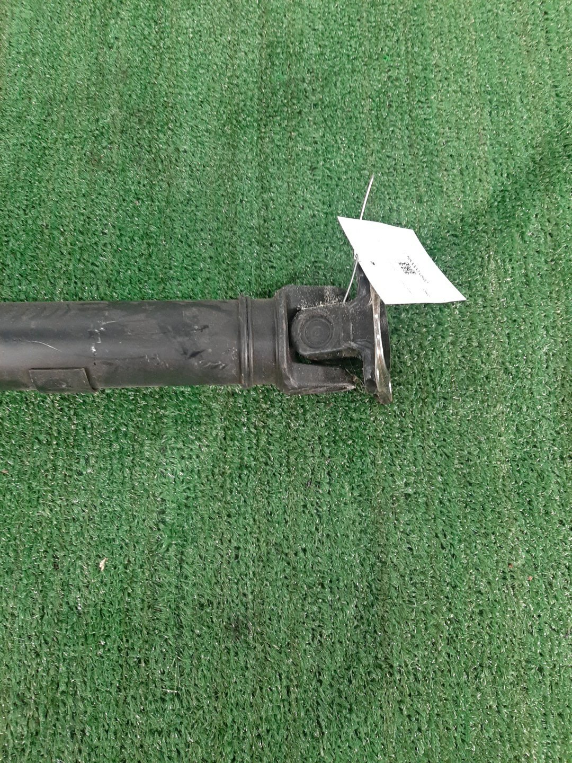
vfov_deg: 67.3
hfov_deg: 53.1
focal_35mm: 26
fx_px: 573
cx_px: 286
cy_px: 382
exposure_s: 1/33
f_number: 1.7
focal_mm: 3.93
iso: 181
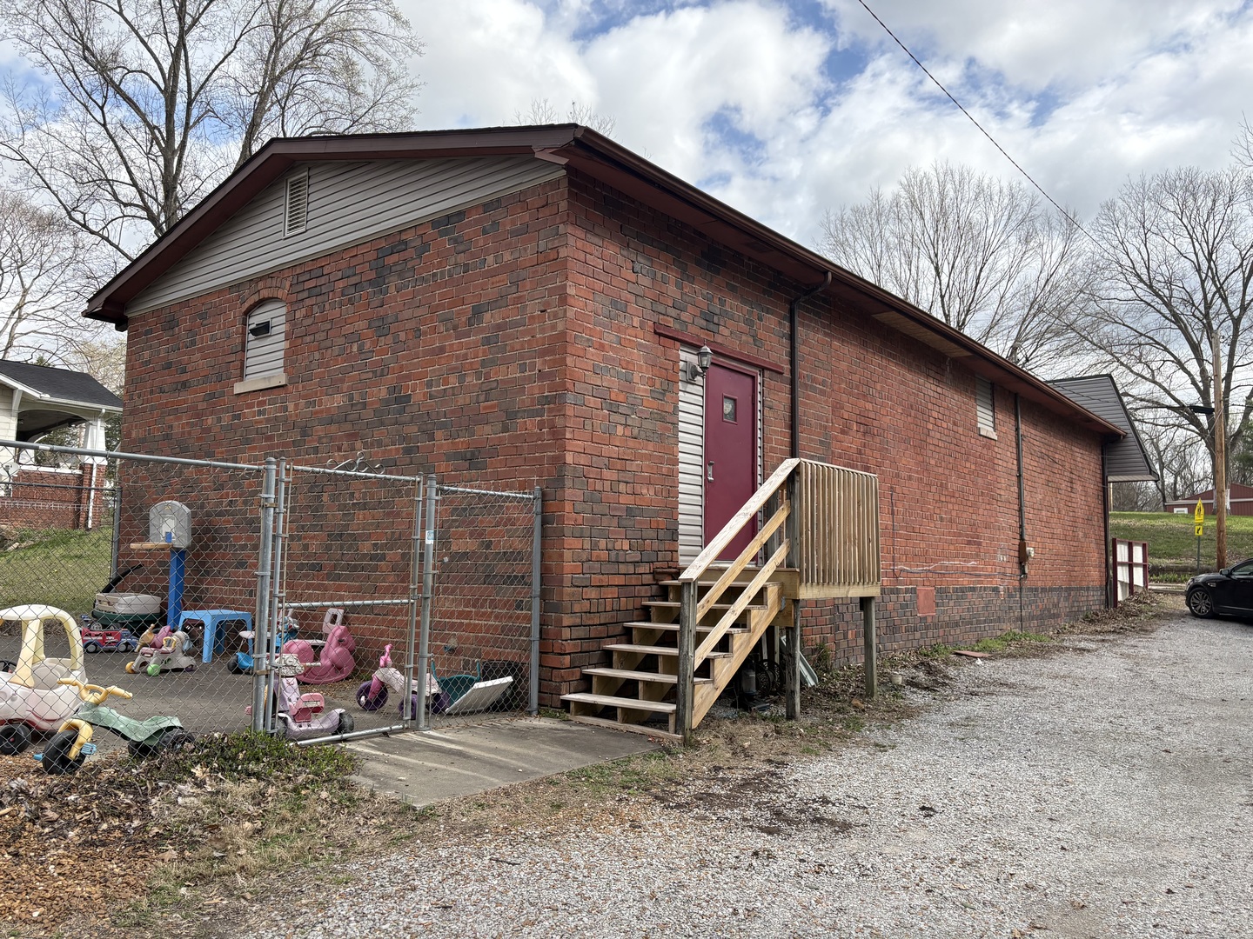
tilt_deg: +5.7
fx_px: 941
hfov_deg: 67.3
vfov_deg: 53.1
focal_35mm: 26
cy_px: 470
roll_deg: -0.8
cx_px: 626
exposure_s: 1/2639
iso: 50
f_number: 1.6
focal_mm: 5.96
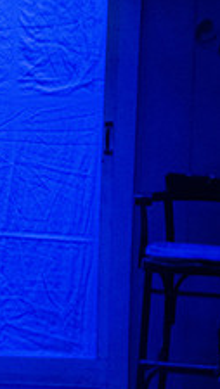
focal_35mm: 864
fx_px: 8937
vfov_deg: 2.5
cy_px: 330
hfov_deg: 1.4
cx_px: -279
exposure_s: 1/200
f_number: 6.3
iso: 10000
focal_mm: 320
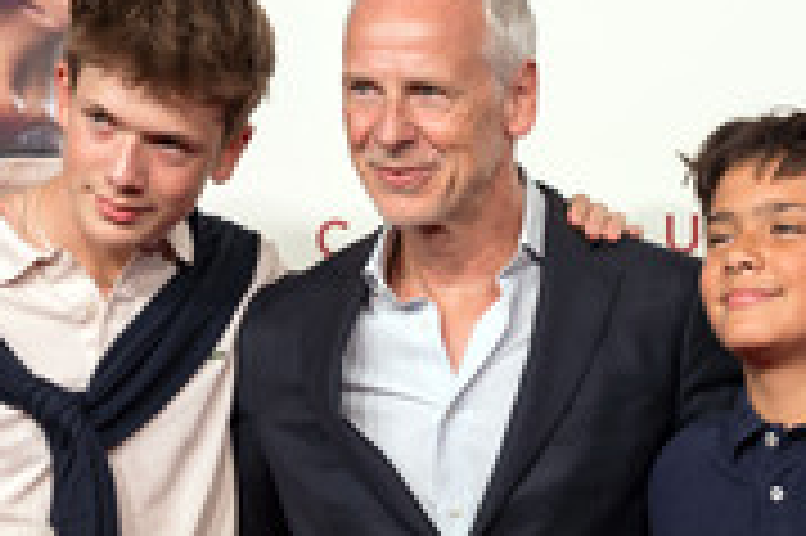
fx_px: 3042
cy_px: 509
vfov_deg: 10.0
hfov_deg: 15.1
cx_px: 453
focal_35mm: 136
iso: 320
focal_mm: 54
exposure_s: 1/160
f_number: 4
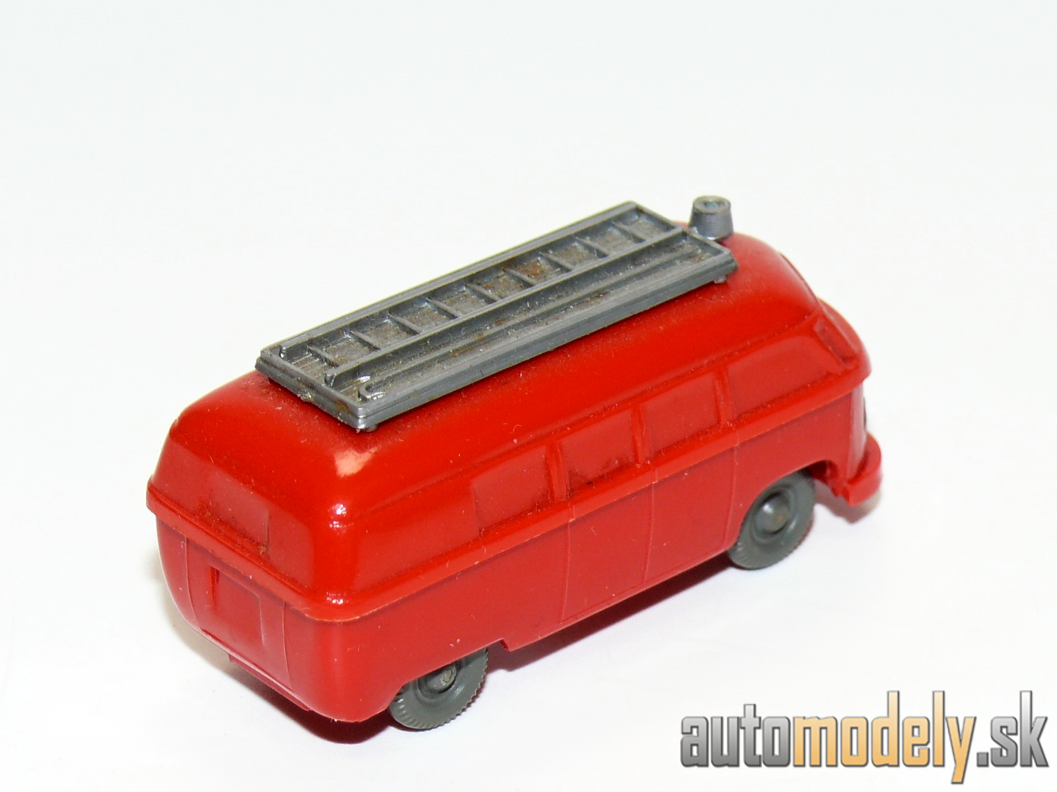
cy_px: 396
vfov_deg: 10.4
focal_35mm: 143
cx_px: 528
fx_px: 4367
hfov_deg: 13.8
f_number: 4
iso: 100
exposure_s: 1/30
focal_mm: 16.9
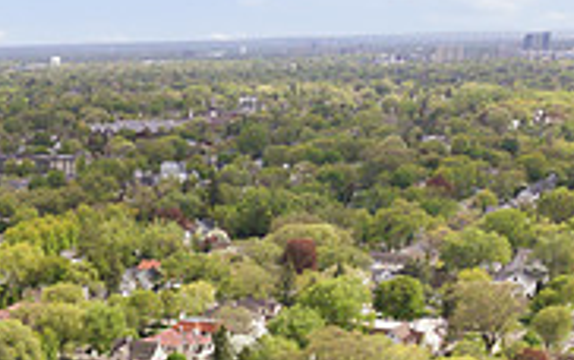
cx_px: -60
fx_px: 1268
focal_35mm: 81
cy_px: 542
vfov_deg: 15.0
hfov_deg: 23.9
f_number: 1.8
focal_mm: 8.7
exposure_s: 1/4000
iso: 210
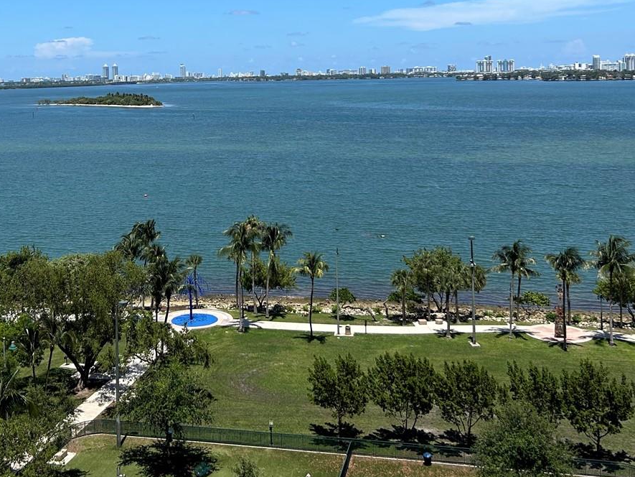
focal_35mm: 47
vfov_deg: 29.9
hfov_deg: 40.0
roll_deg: +1.7
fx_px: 862
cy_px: 72
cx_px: 222
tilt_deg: +0.0
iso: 50
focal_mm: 5.7
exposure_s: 1/5076
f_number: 1.5
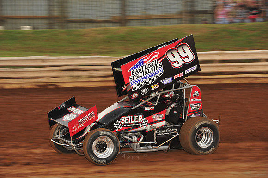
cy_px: 89
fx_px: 1004
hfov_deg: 15.2
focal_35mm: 135
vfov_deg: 10.1
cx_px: 134
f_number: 7.1
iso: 640
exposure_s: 1/320
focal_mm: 135
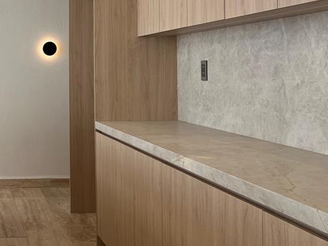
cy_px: 73
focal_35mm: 60
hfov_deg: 29.4
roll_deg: +0.2
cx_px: -21
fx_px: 569
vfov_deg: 24.2
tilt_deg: -0.3
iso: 50
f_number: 1.5
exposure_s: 1/666
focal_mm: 5.7
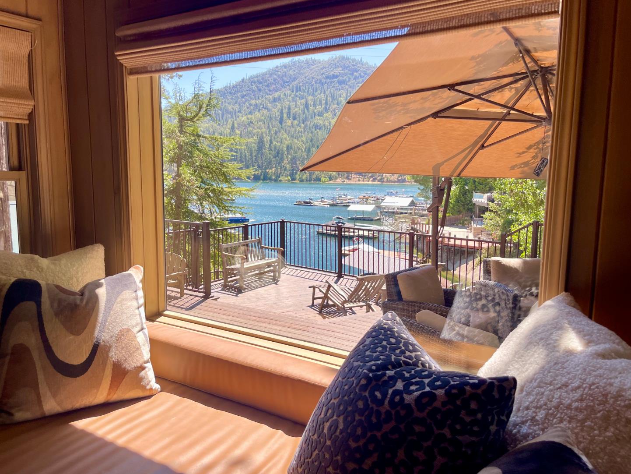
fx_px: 474
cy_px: 239
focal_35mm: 26
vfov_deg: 53.1
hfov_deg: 67.3
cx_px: 307
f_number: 1.6
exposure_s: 1/391
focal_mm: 5.1
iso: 50
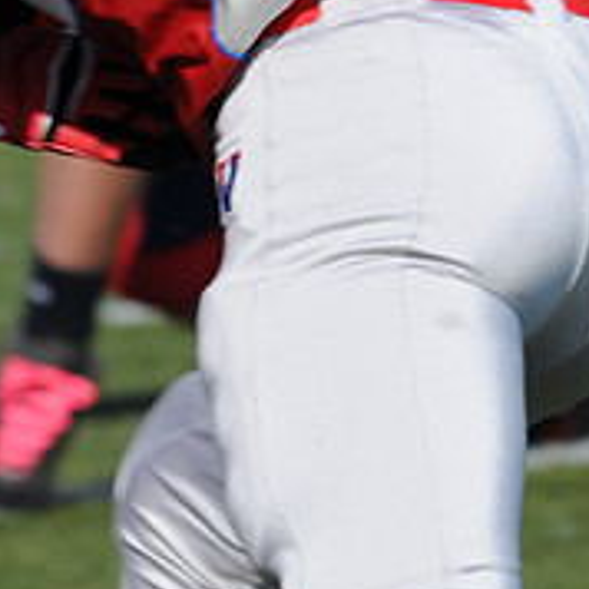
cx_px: 207
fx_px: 23928
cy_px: -285
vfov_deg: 1.4
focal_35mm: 1243
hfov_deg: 1.4
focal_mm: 300
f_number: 9
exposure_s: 1/500
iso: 200
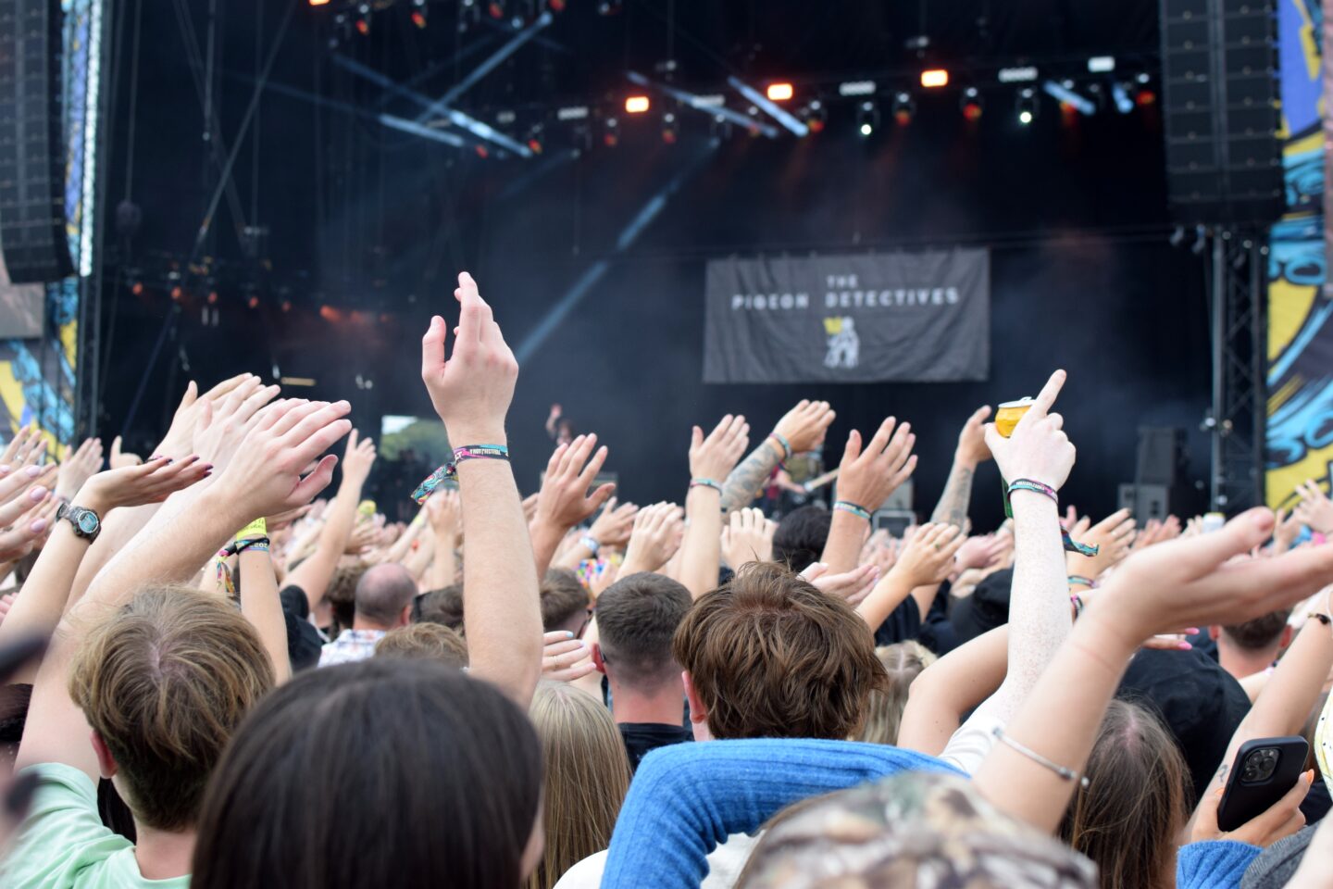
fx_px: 1944
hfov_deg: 37.9
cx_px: 666
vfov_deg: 25.8
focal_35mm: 52
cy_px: 444
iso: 400
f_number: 5
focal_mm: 35
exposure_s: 1/1250
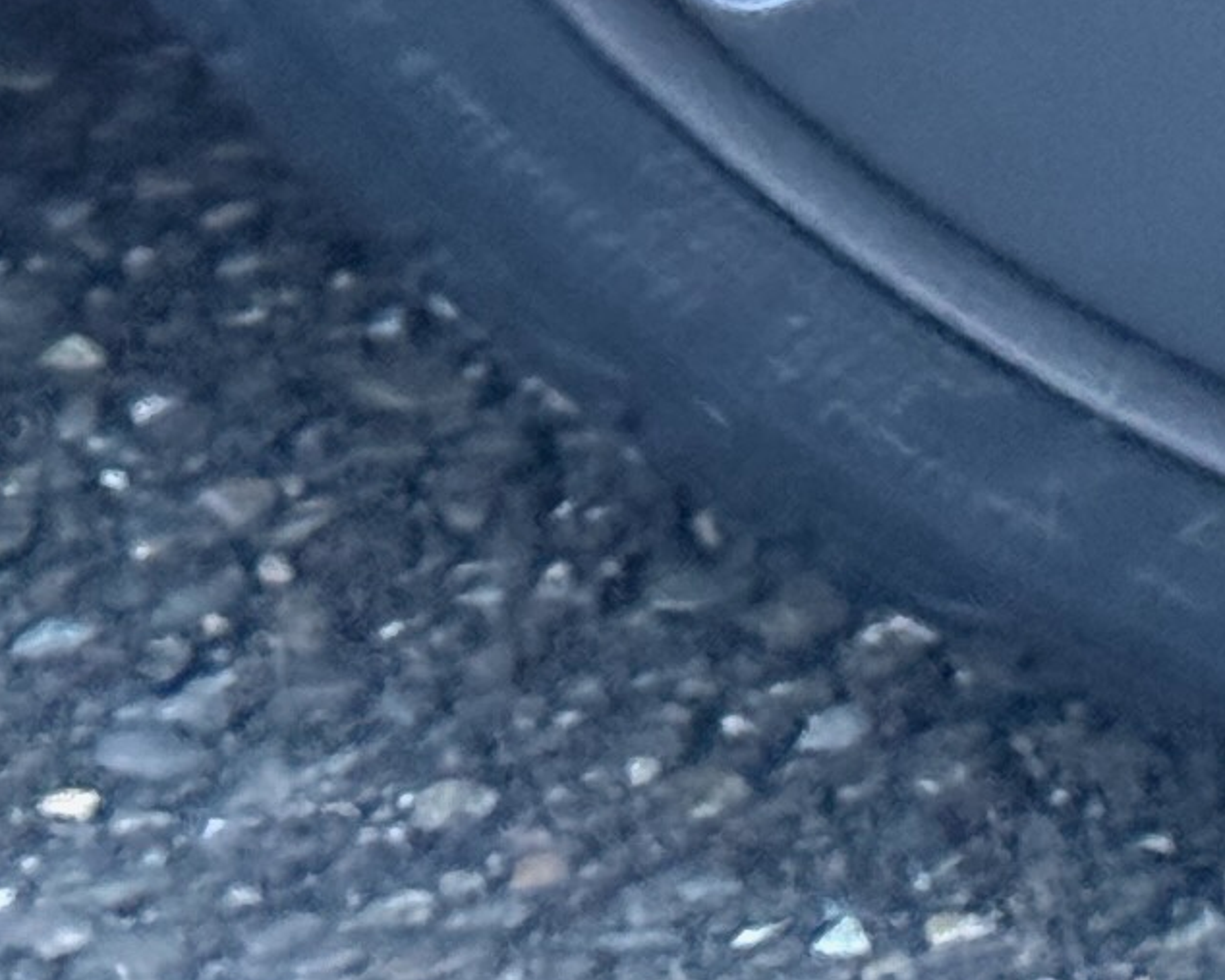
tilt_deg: -17.9
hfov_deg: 6.4
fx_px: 10802
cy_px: -1734
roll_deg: +3.6
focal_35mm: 298
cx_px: 2083
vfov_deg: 5.0
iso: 500
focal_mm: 6.76
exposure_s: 1/25
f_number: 1.78
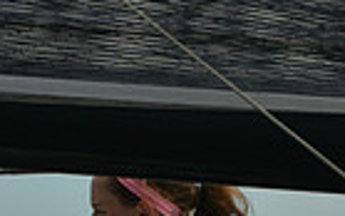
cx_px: 56
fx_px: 16009
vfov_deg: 0.8
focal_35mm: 1702
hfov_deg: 1.2
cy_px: 708
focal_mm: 400
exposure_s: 1/800
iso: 400
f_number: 10
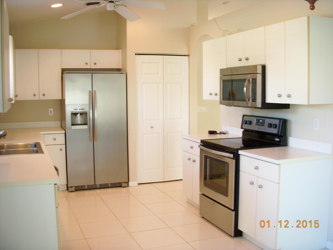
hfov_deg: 49.0
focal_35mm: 38
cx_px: 166
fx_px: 366
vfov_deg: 37.7
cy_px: 125
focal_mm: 6.3
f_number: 3.3
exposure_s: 1/30
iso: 160
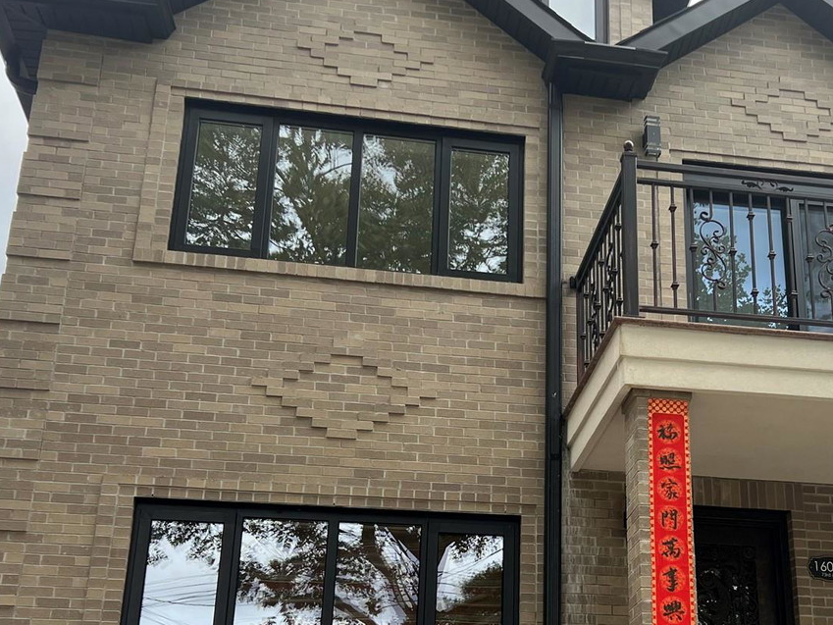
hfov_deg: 38.4
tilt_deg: +19.9
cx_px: 559
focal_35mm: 49
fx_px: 1179
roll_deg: -1.0
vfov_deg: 29.5
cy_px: 421
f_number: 1.5
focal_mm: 5.7
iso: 64
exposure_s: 1/164
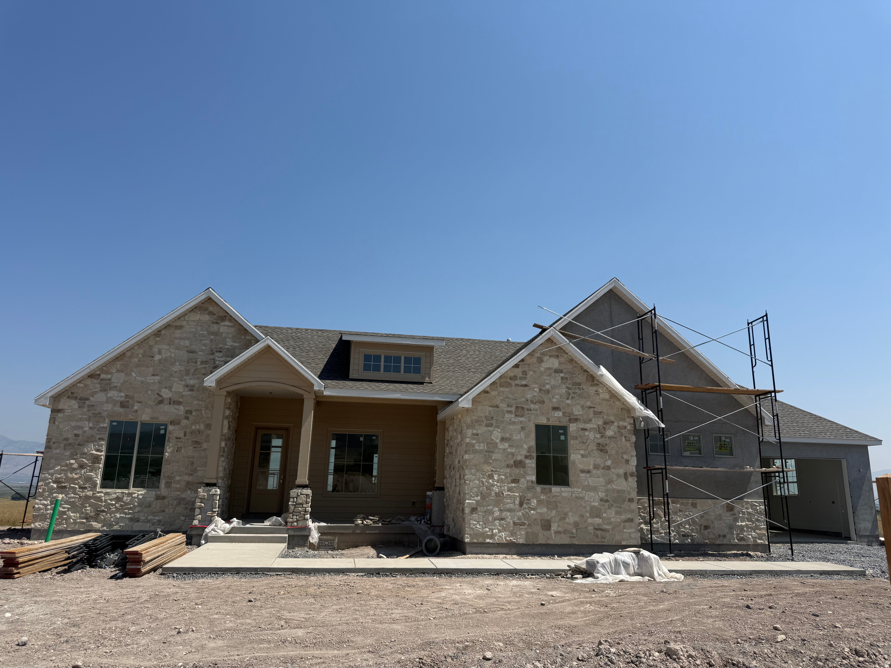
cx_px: 446
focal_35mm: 24
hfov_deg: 71.6
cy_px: 334
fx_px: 618
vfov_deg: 56.8
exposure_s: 1/7353
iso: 80
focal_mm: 6.76
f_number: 1.78
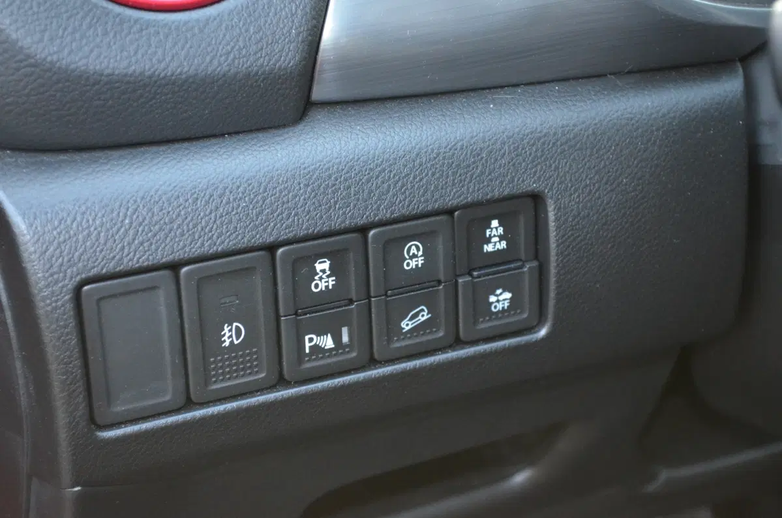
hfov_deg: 24.7
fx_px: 1788
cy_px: 259
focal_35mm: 82
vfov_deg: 16.5
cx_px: 391
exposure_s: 1/60
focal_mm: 55
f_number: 5.6
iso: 3200
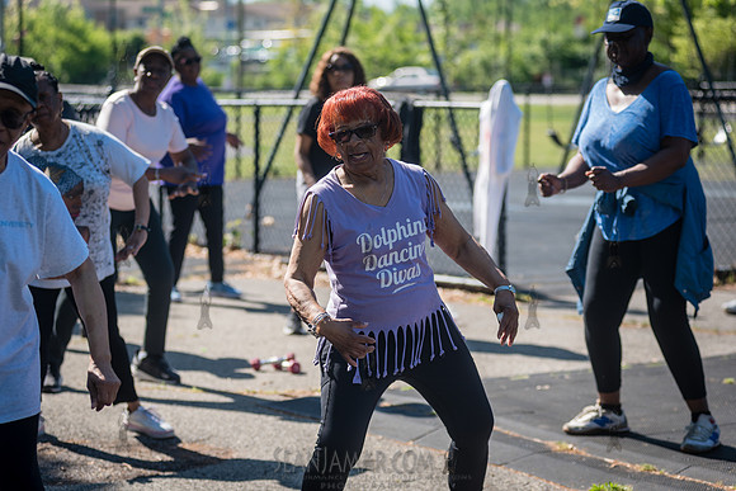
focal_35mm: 104
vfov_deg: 13.2
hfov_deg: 19.7
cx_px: 360
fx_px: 2122
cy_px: 246
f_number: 3.5
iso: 200
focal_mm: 100
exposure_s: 1/1250
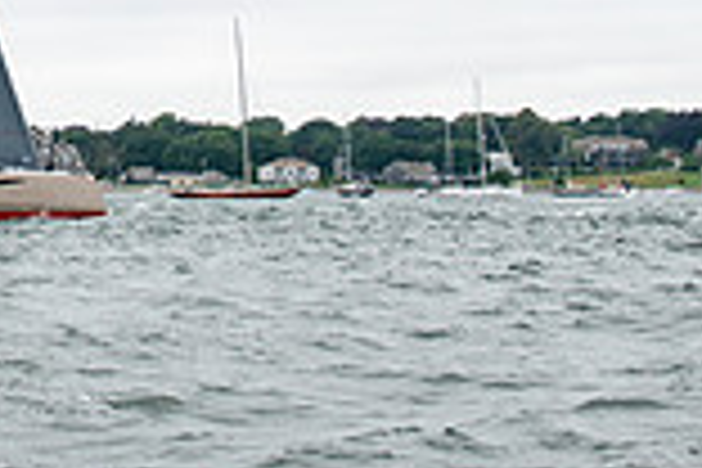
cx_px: -153
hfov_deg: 16.3
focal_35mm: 120
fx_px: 2340
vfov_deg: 10.9
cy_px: -295
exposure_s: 1/800
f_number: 5
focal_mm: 32
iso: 250
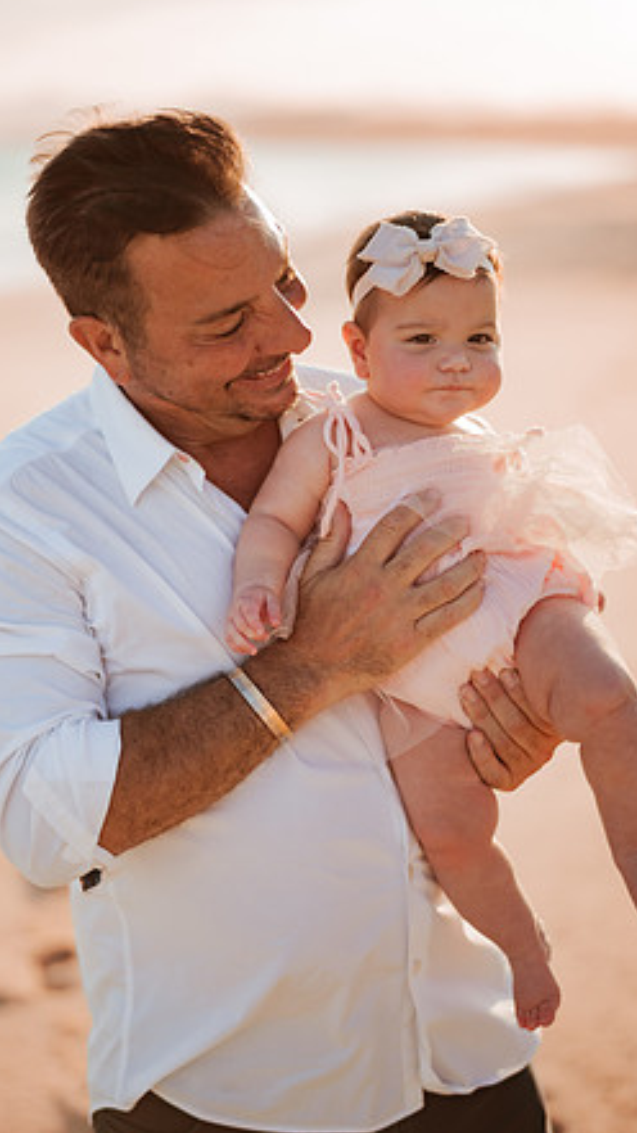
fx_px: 1862
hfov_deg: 19.4
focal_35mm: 62
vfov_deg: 33.8
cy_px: 558
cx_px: 293
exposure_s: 1/4000
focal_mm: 58
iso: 100
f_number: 1.4
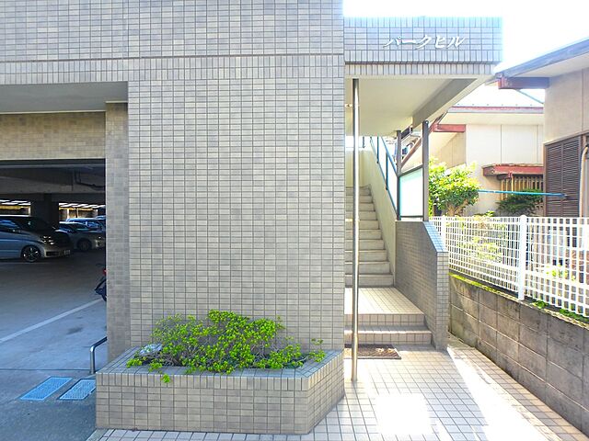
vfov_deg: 63.4
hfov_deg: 79.0
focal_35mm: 21
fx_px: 357
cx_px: 294
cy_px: 220
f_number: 3.5
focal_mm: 3.7
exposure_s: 1/100
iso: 125
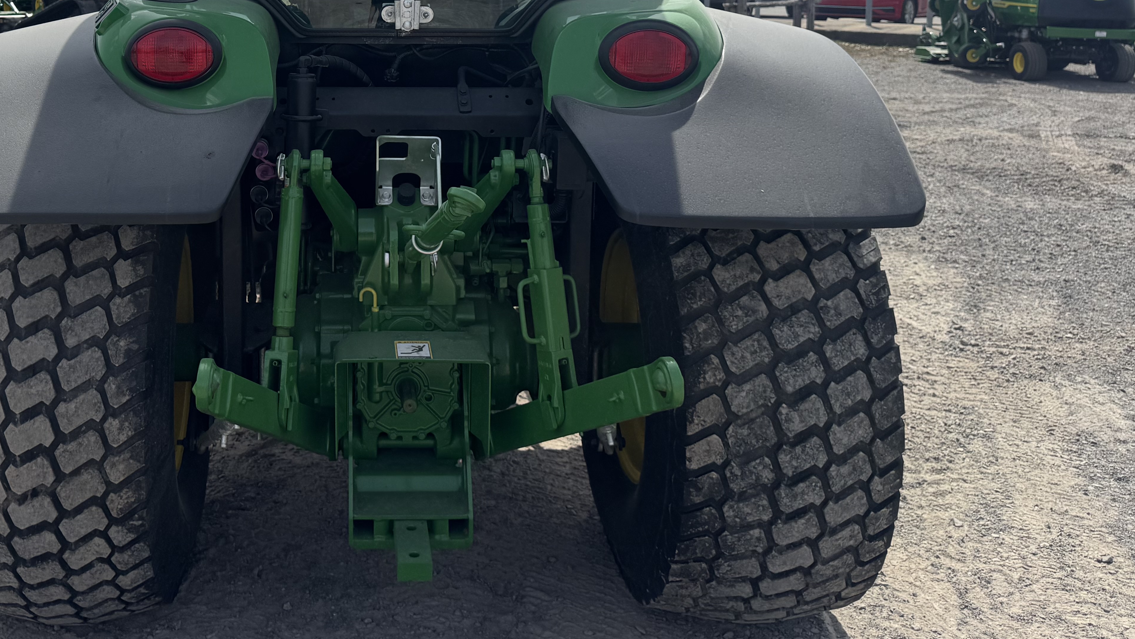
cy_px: 51
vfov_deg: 29.1
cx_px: 361
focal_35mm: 39
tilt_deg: -1.4
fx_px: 1174
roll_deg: -0.3
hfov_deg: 50.5
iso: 80
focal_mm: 6.76
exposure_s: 1/6410
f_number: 1.78
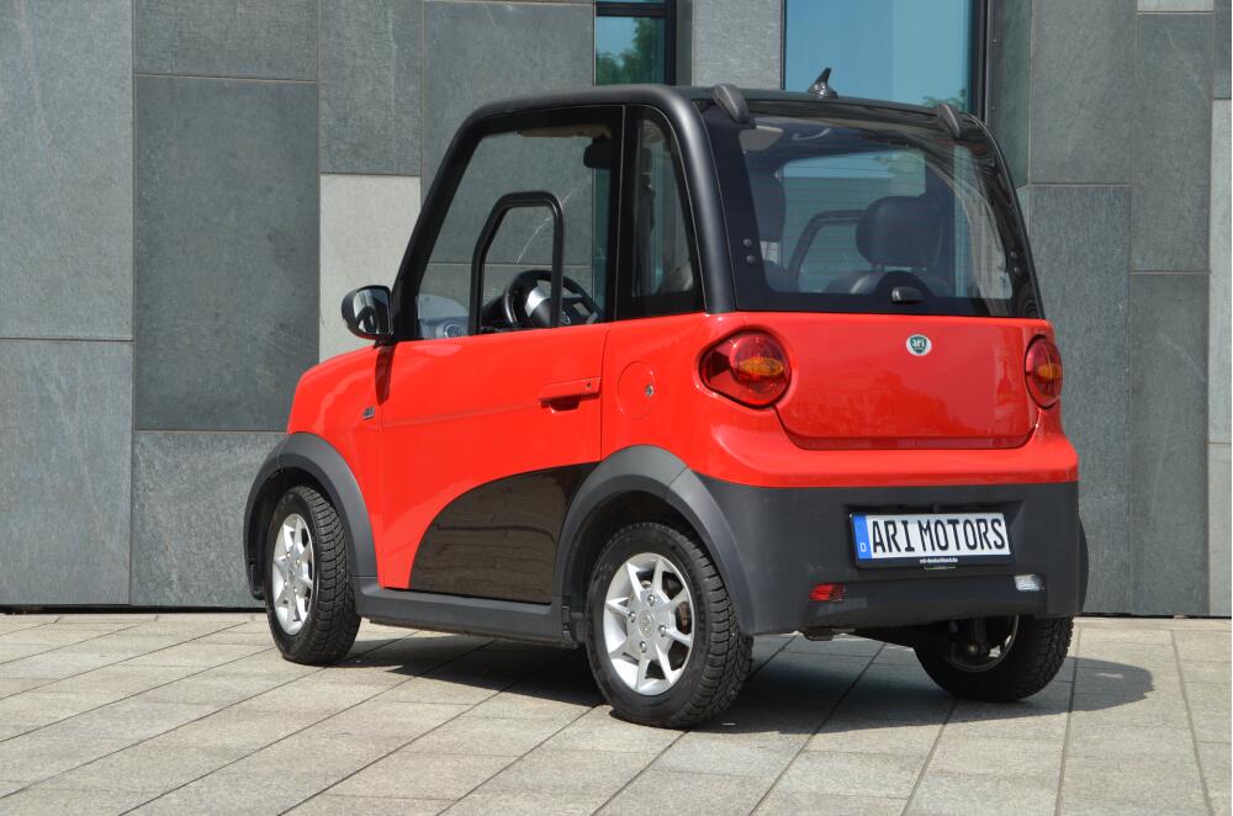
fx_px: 2563
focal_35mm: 75
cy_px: 408
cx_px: 616
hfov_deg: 27.0
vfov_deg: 18.1
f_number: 8
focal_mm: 50
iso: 125
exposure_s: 1/250
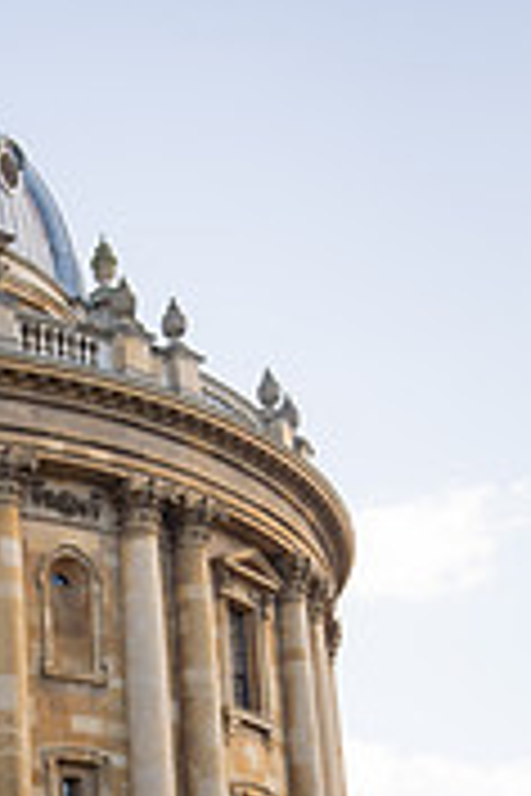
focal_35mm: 75
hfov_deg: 17.2
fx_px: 1659
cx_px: -135
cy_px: 787
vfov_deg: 25.7
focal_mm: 29.5
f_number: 4
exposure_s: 1/250
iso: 100
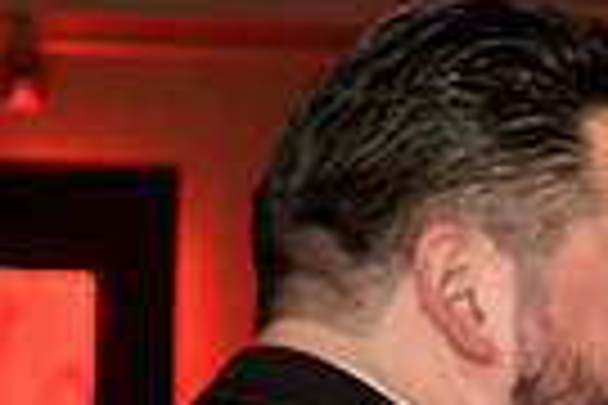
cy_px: 565
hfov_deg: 8.4
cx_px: 869
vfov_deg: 5.7
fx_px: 4053
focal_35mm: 240
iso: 1600
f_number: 3.2
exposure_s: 1/125
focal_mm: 56
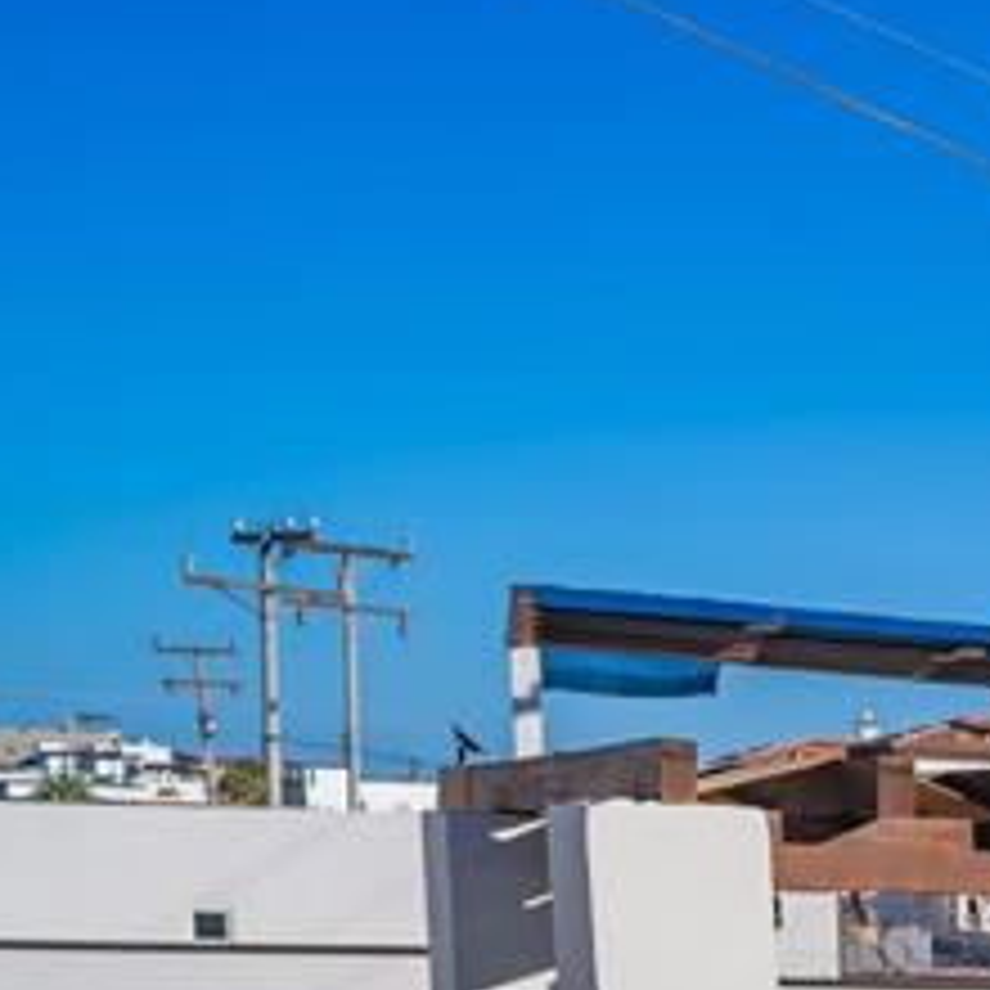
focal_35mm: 79
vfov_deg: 19.6
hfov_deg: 17.3
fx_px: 2556
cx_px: 1850
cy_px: 1404
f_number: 4
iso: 50
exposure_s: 1/1000
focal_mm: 20
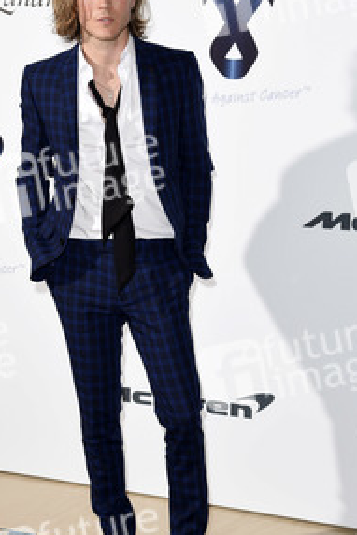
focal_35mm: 91
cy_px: 273
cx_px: 124
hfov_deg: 15.0
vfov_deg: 22.4
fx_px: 1352
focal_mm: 65
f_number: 6.3
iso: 640
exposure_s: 1/250
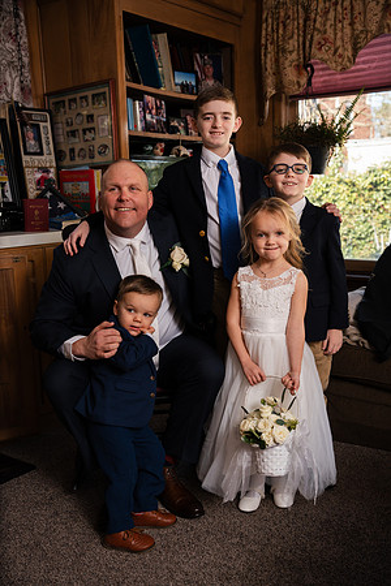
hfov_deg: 35.9
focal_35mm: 37
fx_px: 603
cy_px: 293
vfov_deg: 51.9
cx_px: 196
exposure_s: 1/200
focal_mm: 37
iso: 320
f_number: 4
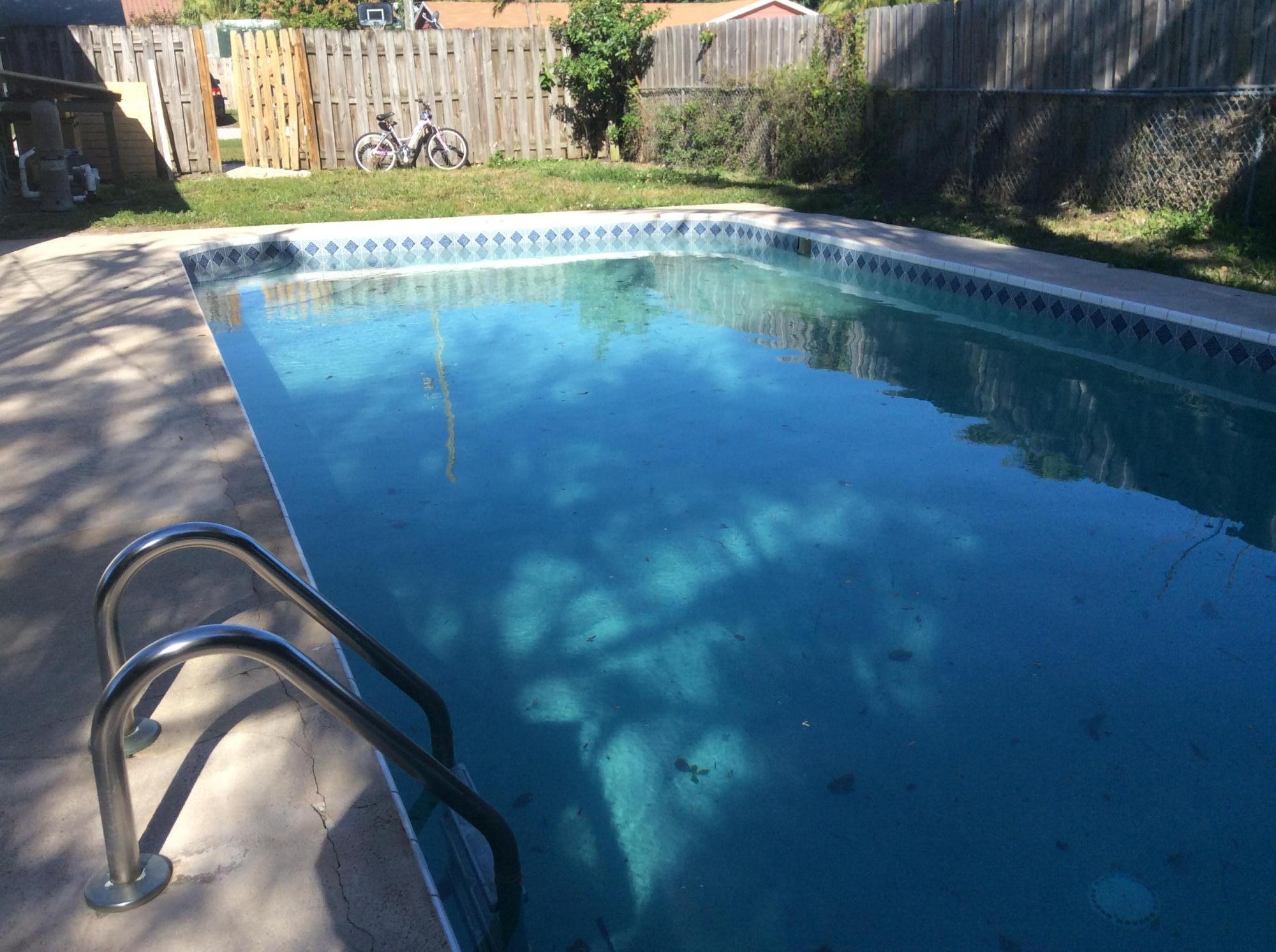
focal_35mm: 32
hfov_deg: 56.9
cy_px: 476
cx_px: 638
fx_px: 1178
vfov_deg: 44.0
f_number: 2.4
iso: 32
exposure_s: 1/937
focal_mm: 3.3
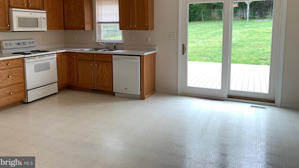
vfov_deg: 39.6
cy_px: 54
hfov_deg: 66.1
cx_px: 151
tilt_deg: -7.3
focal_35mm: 29
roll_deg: +0.1
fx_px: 230
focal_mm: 4.25
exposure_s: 1/114
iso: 100
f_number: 1.8
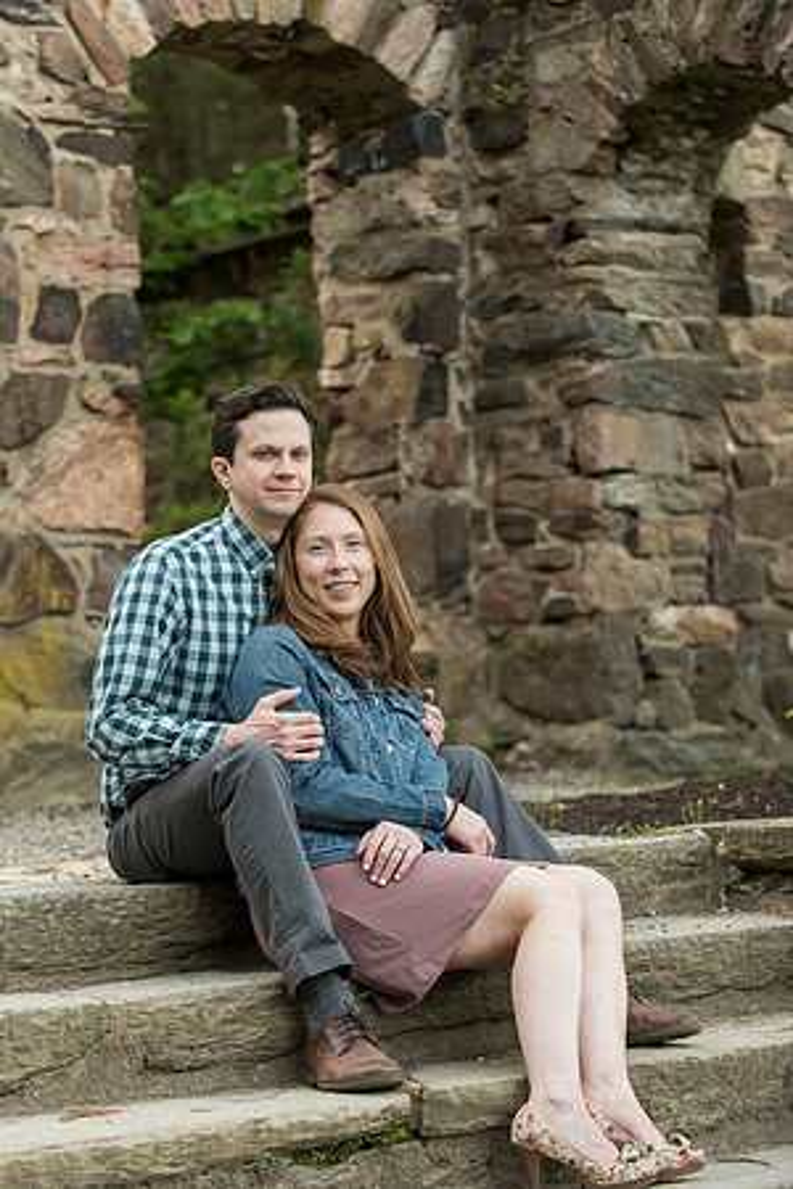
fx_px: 3238
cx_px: 396
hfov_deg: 14.0
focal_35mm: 98
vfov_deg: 20.8
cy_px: 594
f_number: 4
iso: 1250
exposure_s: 1/320
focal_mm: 98
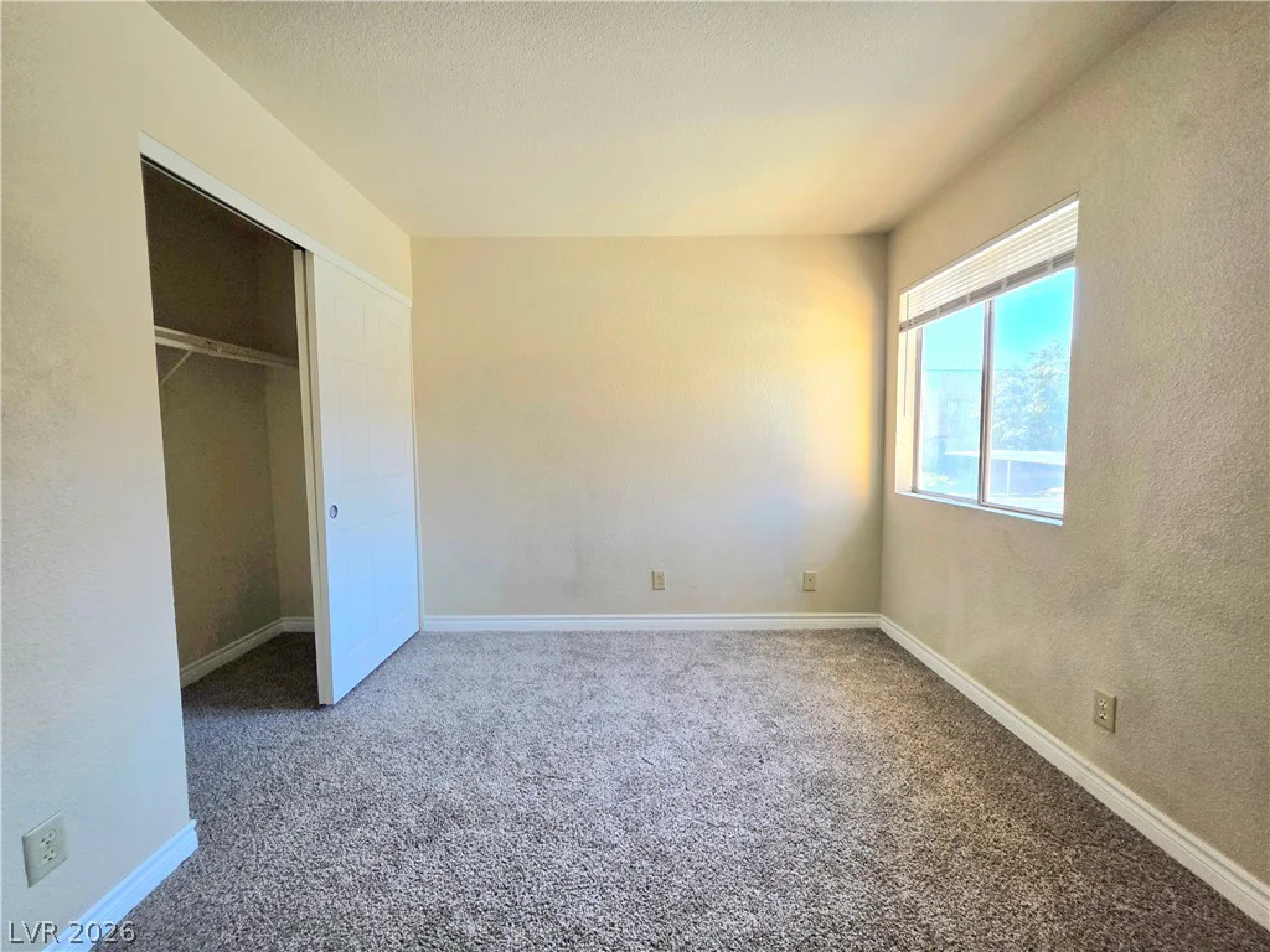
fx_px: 477
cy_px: 476
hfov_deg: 106.2
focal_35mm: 13
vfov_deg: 89.9
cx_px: 635
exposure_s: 1/120
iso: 64
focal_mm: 2.2
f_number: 1.9
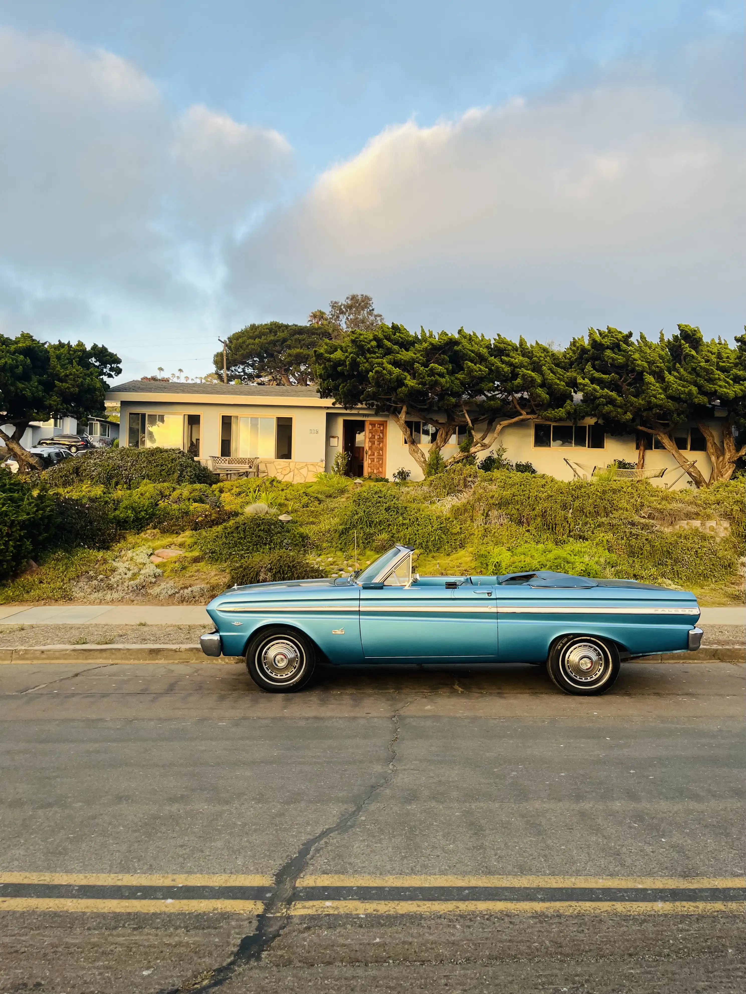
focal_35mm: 26
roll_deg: -1.4
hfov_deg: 53.1
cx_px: 373
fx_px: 747
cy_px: 497
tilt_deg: +0.1
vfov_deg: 67.3
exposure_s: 1/350
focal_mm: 5.1
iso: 50
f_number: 1.6
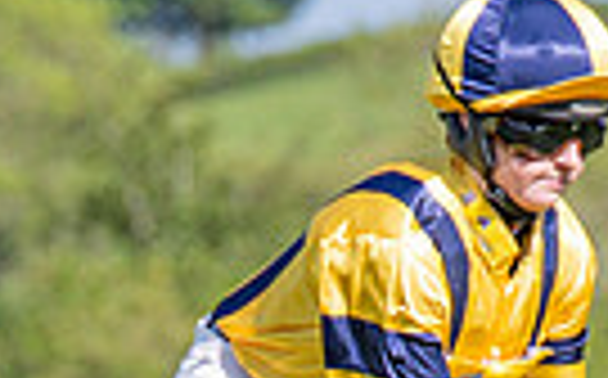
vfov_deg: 1.3
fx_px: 16020
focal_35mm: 968
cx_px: -438
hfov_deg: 2.2
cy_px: 970
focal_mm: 95
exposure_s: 1/2000
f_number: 2.8
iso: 80
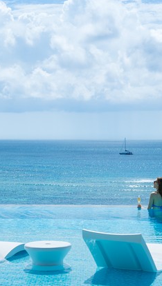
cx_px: 100
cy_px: 104
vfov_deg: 23.8
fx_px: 678
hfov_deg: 13.6
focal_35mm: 89
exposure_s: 1/1600
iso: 200
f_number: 8
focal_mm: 42
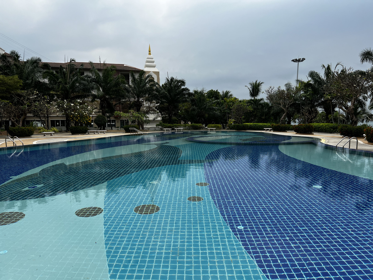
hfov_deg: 67.3
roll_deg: +0.6
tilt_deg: -4.4
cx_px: 186
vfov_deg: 53.1
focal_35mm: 26
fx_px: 280
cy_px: 140
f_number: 1.5
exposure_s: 1/1575
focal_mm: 5.7
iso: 50
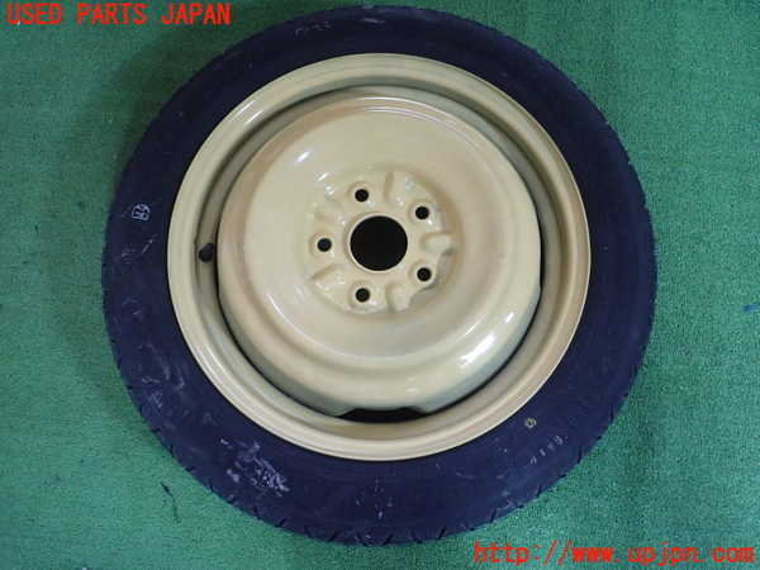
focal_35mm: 30
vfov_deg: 46.8
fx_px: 659
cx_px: 380
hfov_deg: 60.0
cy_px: 285
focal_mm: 5.5
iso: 640
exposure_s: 1/125
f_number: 2.3
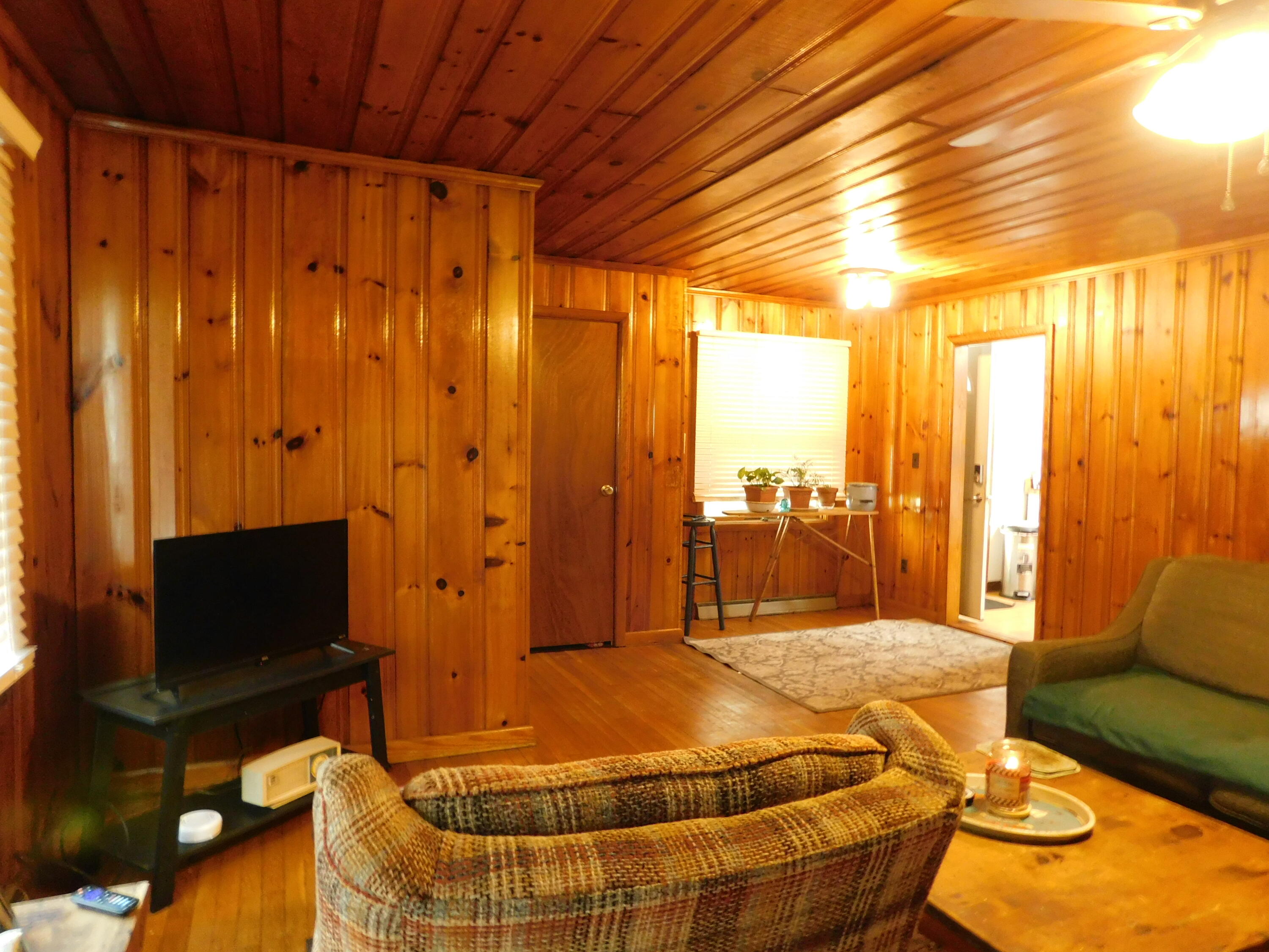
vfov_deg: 58.9
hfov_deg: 73.9
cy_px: 476
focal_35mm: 23
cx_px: 634
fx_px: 843
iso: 450
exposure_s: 1/8
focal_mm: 4
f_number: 3
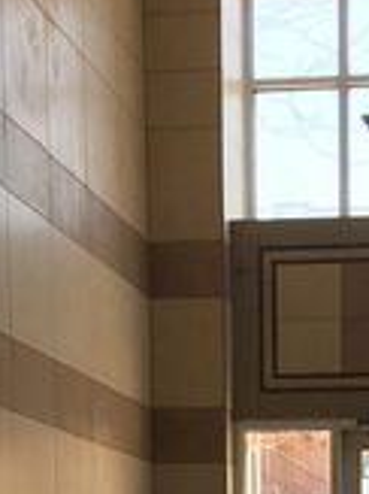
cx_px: 363
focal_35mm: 119
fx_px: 1694
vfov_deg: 15.1
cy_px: 789
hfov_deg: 12.3
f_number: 2.2
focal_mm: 4.15
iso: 32
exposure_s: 1/120
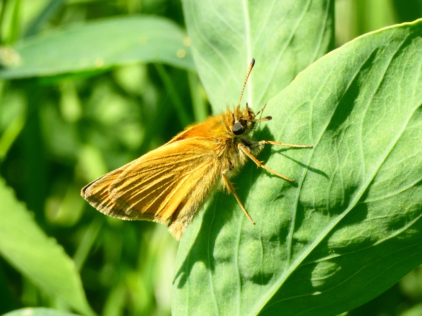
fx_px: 1829
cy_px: 158
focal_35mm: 150
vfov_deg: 9.9
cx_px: 211
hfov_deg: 13.2
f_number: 5.4
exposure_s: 1/80
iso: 80
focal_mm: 26.9
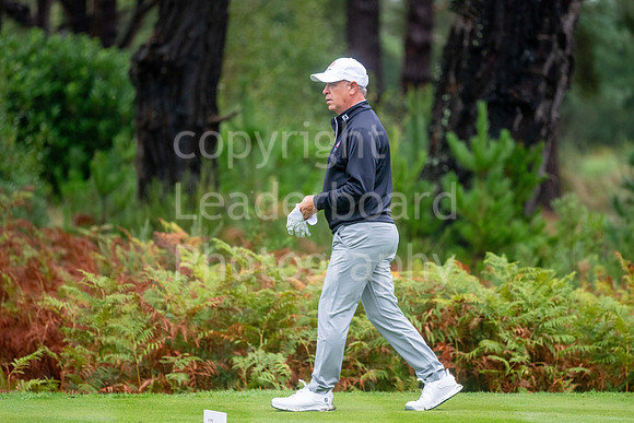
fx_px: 5284
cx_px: 317
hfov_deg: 6.9
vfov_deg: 4.6
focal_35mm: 300
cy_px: 212
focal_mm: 300
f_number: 4
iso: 1250
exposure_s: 1/800
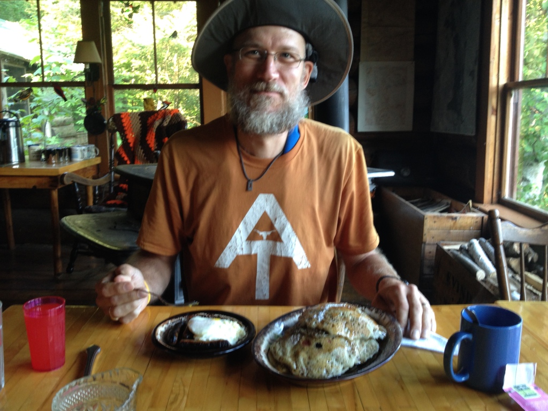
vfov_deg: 40.7
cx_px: 274
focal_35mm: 35
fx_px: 554
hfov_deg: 52.6
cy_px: 206
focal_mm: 4.28
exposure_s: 1/20
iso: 80
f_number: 2.4
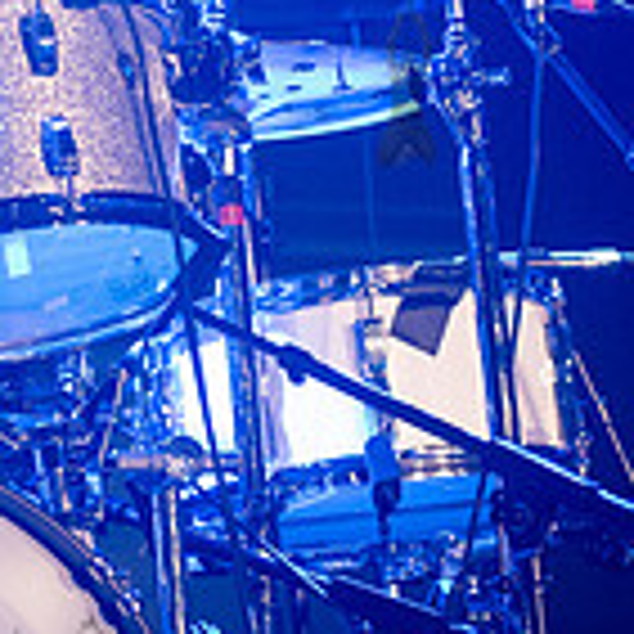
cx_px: -367
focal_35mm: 361
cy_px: -135
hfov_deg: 4.8
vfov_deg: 4.8
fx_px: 7480
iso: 6400
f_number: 4
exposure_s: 1/320
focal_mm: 92
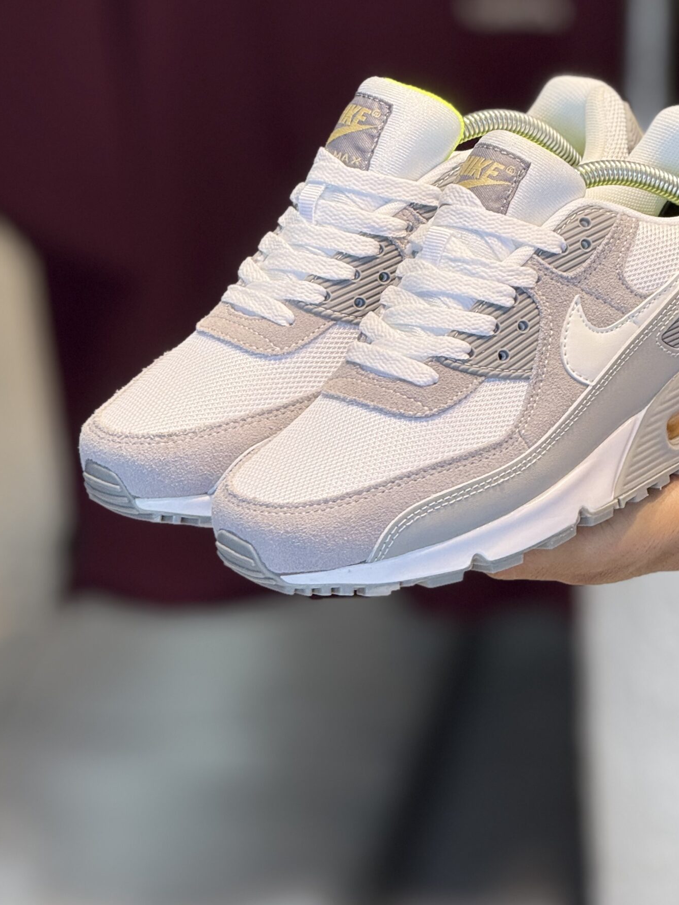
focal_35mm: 173
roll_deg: -1.3
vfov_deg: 11.4
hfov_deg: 8.6
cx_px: 460
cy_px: 294
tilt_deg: -14.8
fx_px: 4525
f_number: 2.8
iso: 80
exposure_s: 1/100
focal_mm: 15.66
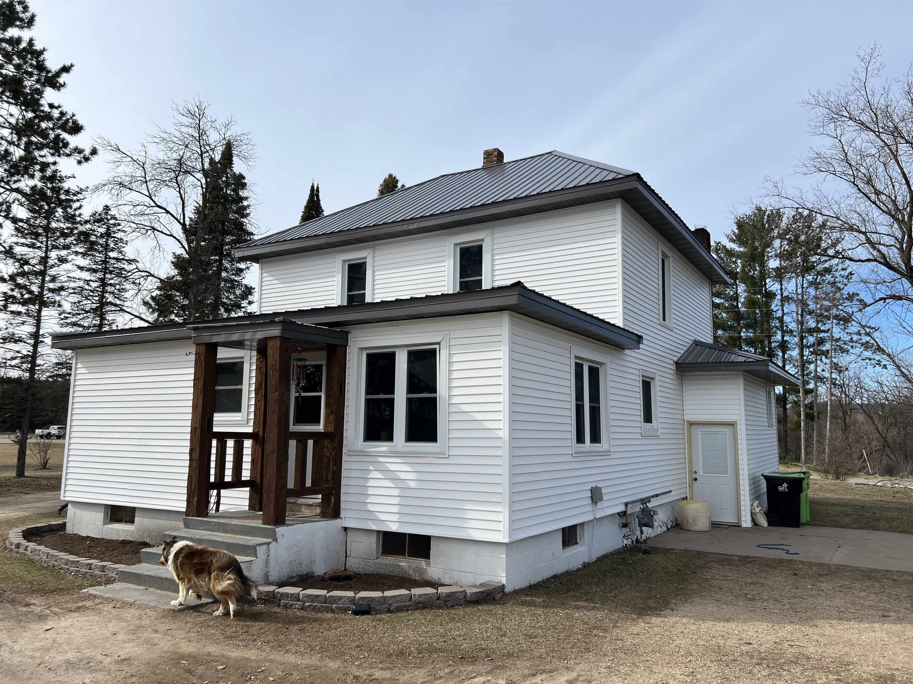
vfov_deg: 53.1
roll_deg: -0.8
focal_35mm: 26
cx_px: 456
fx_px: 686
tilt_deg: +8.8
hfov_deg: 67.3
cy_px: 342
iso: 50
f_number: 1.5
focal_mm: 5.7
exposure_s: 1/4115
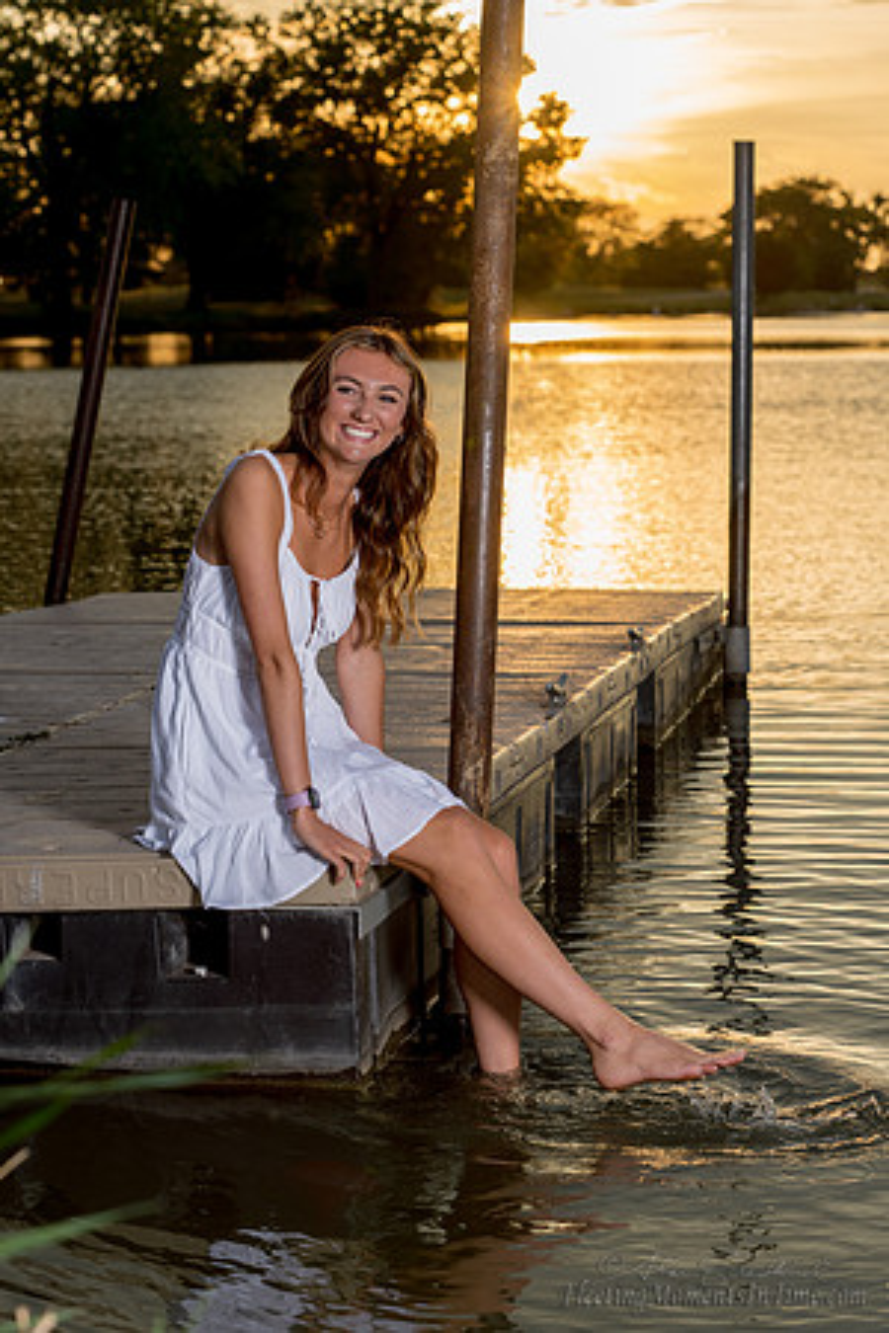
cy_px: 666
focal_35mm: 75
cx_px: 444
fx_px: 2778
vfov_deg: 27.0
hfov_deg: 18.2
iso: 100
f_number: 5.6
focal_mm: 75
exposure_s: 1/250
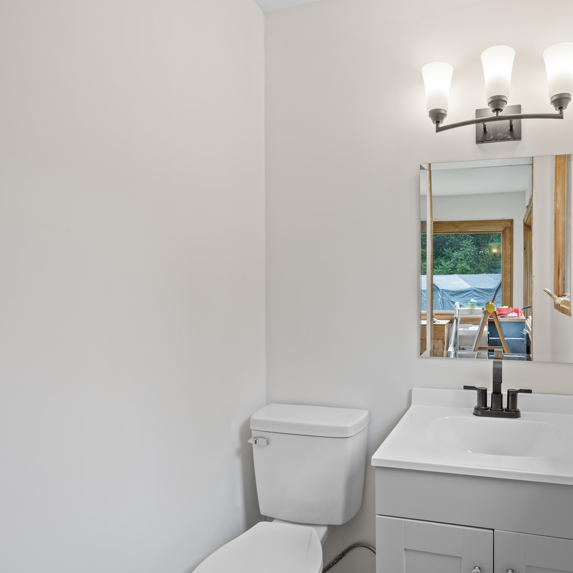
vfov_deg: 72.1
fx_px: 393
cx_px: 415
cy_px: 292
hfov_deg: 68.4
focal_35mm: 21
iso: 100
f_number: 9
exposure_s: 1/3
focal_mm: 16
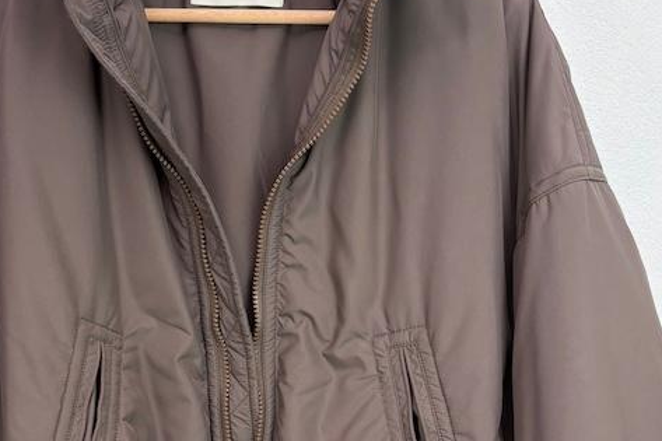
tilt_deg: -9.7
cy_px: 376
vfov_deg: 23.7
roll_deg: -0.4
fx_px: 1029
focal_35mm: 56
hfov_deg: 35.4
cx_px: 237
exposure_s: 1/100
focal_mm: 5.96
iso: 80
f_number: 1.6
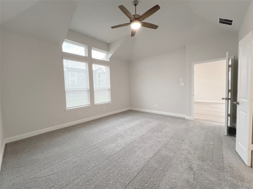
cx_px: 126
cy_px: 94
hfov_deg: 106.2
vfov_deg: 89.9
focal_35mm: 13
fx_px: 95
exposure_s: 1/120
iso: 160
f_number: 1.8
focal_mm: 1.57
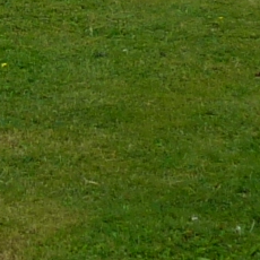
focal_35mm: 260
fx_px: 2209
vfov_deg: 6.3
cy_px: -459
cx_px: -248
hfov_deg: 6.5
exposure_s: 1/160
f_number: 8
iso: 80
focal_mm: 5.5
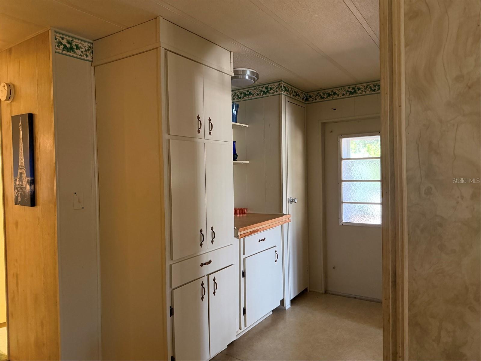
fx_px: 333
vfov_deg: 56.8
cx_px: 240
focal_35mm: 24
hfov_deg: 71.6
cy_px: 180
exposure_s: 1/40
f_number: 1.78
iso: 800
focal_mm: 6.76
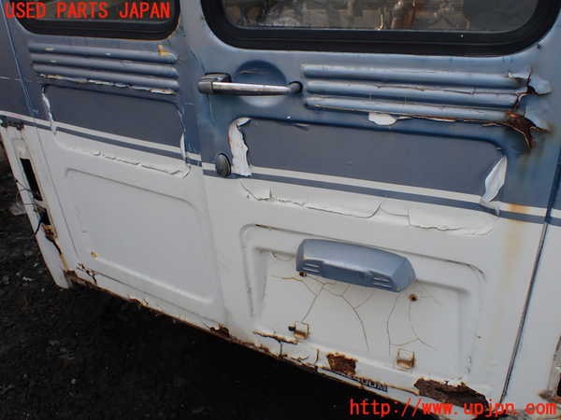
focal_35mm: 30
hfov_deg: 60.0
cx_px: 280
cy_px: 210
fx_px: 486
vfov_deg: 46.8
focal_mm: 5.4
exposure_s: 1/250
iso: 100
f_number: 3.2
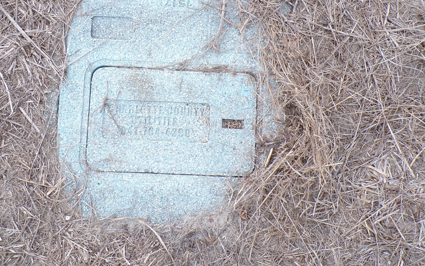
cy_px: 90
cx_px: 199
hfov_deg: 52.7
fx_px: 429
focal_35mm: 37
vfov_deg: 34.2
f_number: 4.4
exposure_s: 1/125
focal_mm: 4.3
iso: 100
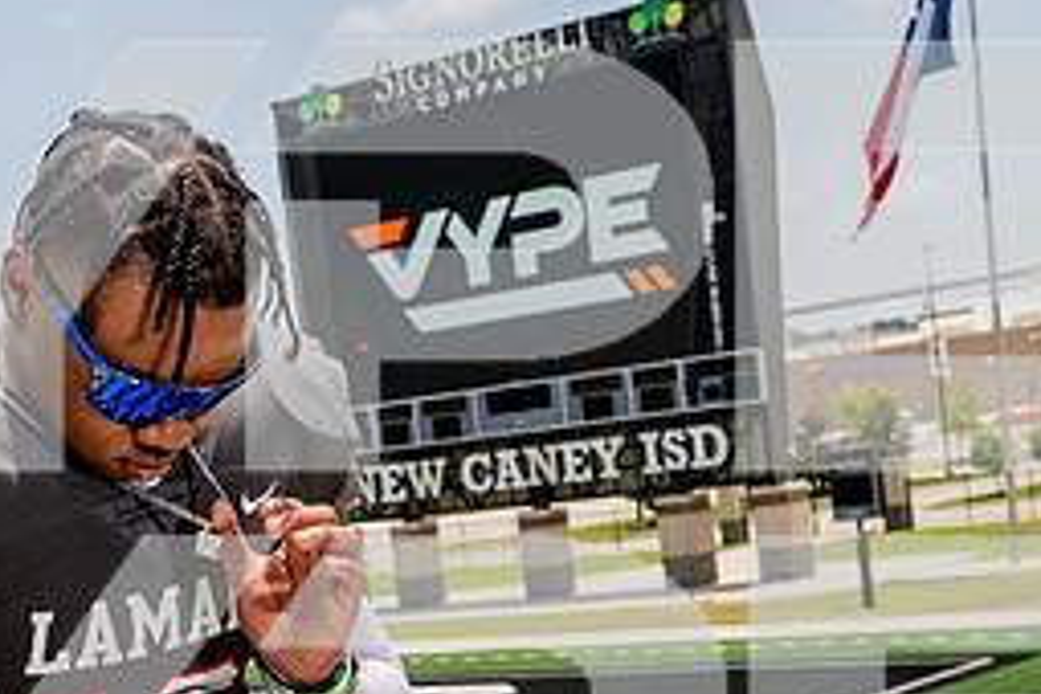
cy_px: 753
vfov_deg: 16.2
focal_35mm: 82
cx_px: 180
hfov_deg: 24.3
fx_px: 2371
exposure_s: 1/250
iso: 100
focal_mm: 36
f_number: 7.1
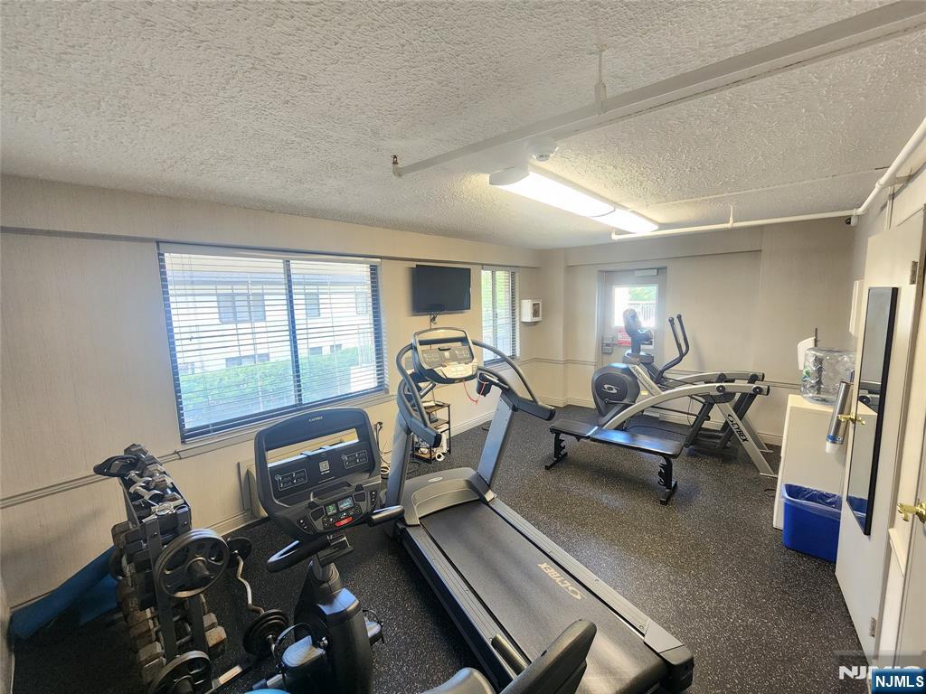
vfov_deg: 89.9
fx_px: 348
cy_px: 347
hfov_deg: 106.2
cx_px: 463
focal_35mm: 13
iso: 400
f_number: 2.2
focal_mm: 2.2
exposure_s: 1/60
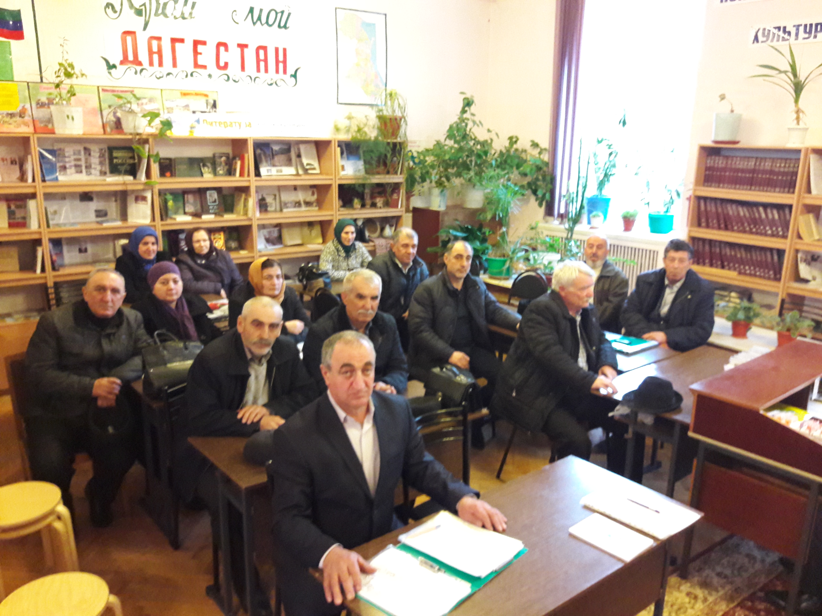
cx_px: 411
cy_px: 308
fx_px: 665
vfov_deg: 49.7
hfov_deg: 63.4
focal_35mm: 28
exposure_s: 1/17
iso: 320
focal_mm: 3.7
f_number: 1.9
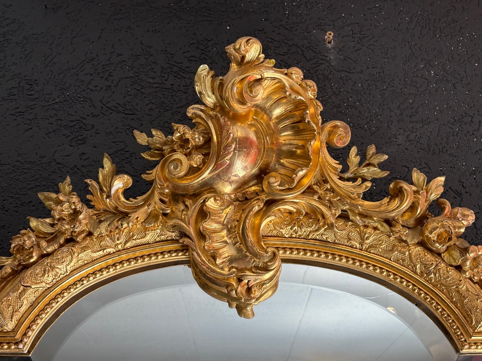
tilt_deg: +28.9
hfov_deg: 36.8
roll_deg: +1.6
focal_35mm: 52
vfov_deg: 28.0
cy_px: 180
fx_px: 724
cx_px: 241
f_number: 1.6
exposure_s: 1/50
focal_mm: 5.96
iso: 40
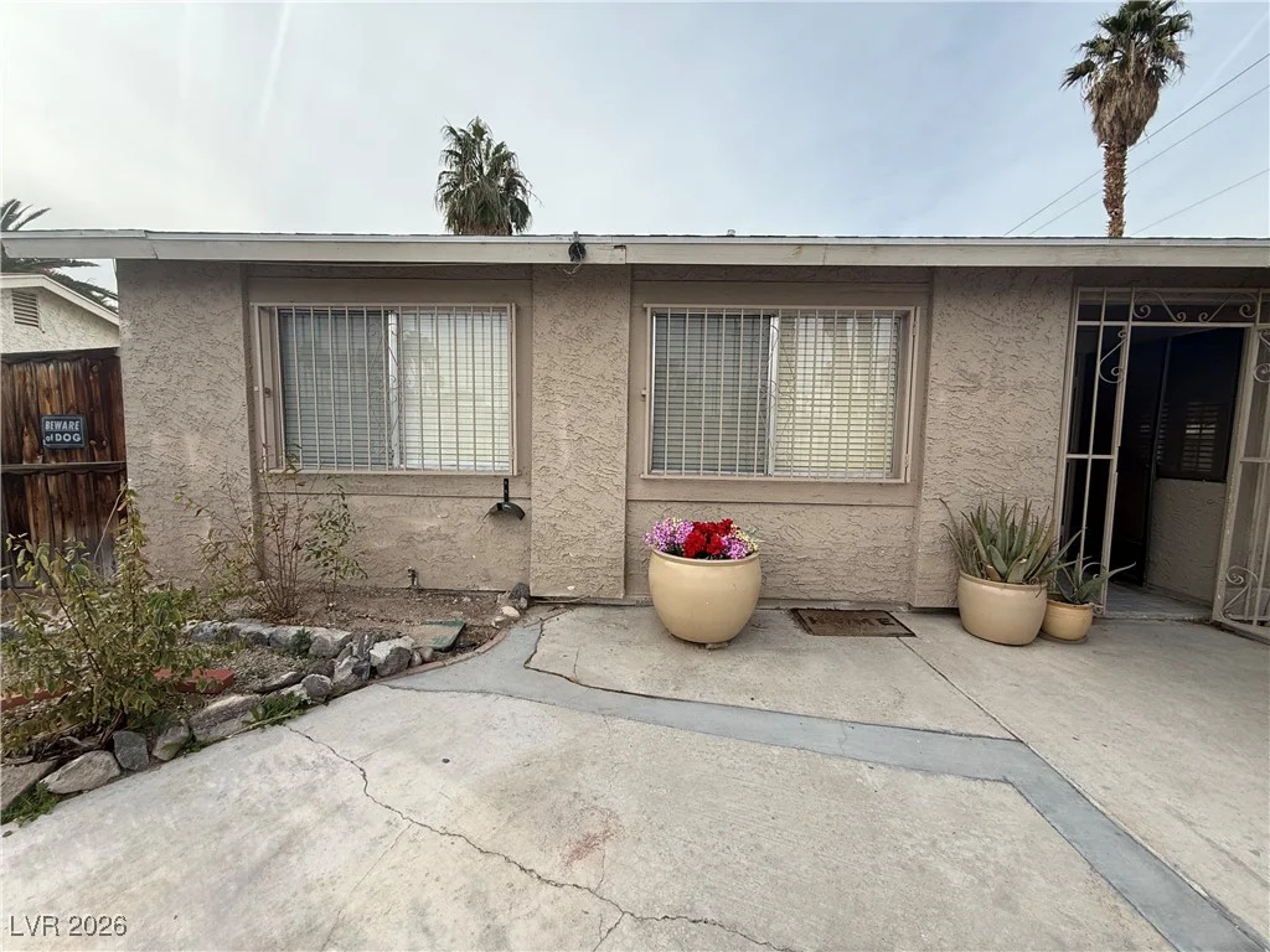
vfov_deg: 85.7
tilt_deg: -4.1
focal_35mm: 14
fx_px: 514
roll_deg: -1.0
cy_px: 476
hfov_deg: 102.1
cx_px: 635
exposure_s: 1/770
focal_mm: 2.22
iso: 50
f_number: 2.2
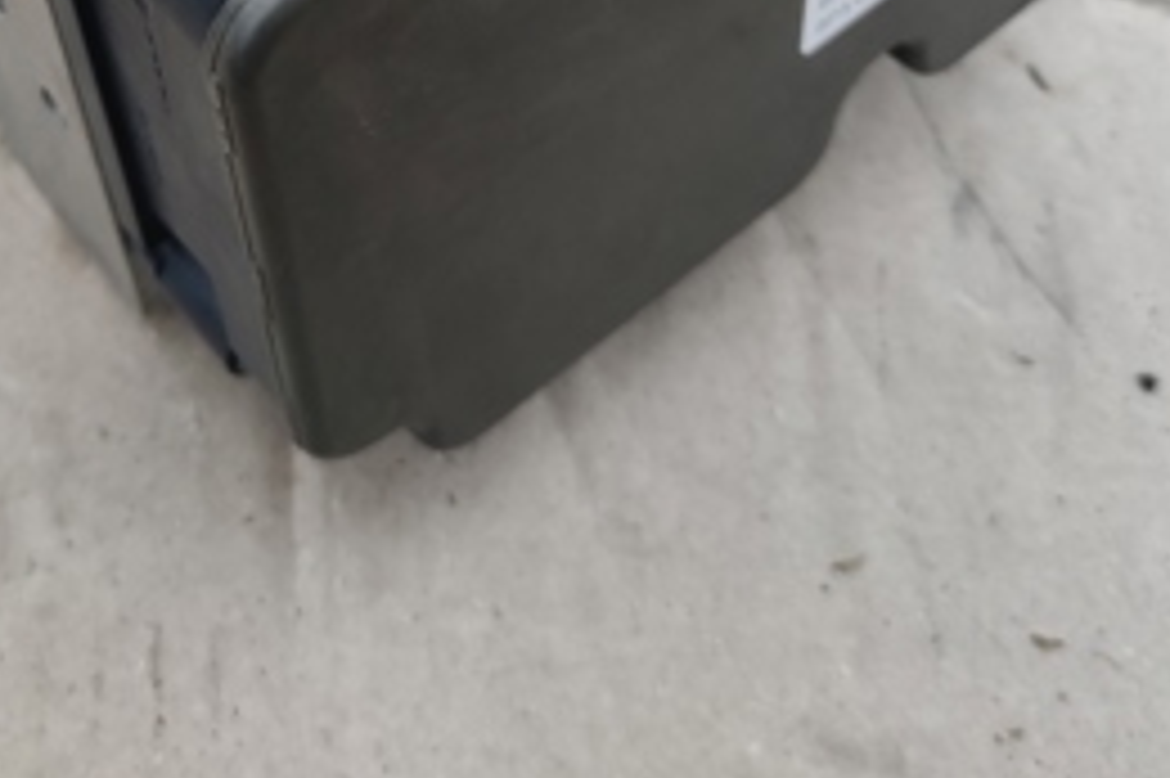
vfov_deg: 19.2
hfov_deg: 31.0
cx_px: 320
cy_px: -292
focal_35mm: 64
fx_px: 2079
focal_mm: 5.43
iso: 420
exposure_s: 1/60
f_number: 1.89
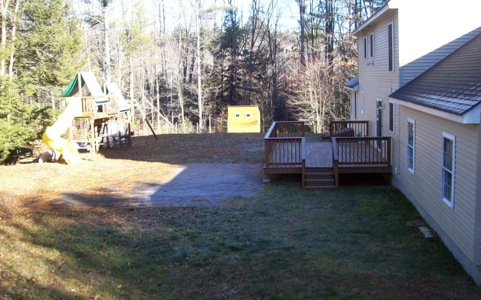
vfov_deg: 32.7
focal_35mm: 39
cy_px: 123
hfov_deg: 50.4
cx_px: 242
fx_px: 511
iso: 80
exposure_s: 1/204
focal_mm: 6
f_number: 2.7
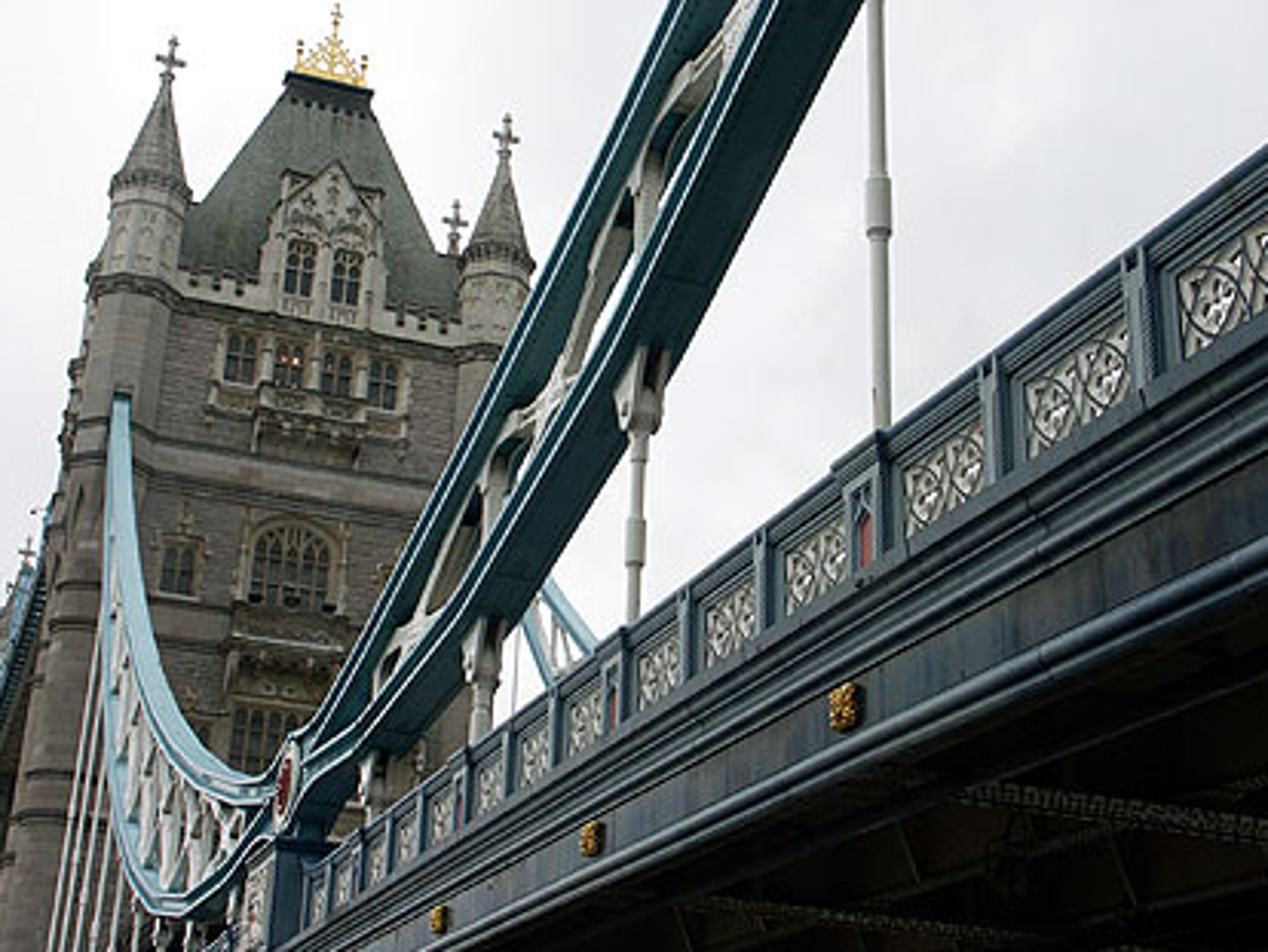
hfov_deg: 38.2
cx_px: 600
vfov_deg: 29.1
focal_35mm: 50
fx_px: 1833
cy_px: 444
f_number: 5.6
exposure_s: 1/160
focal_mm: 11.76
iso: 64
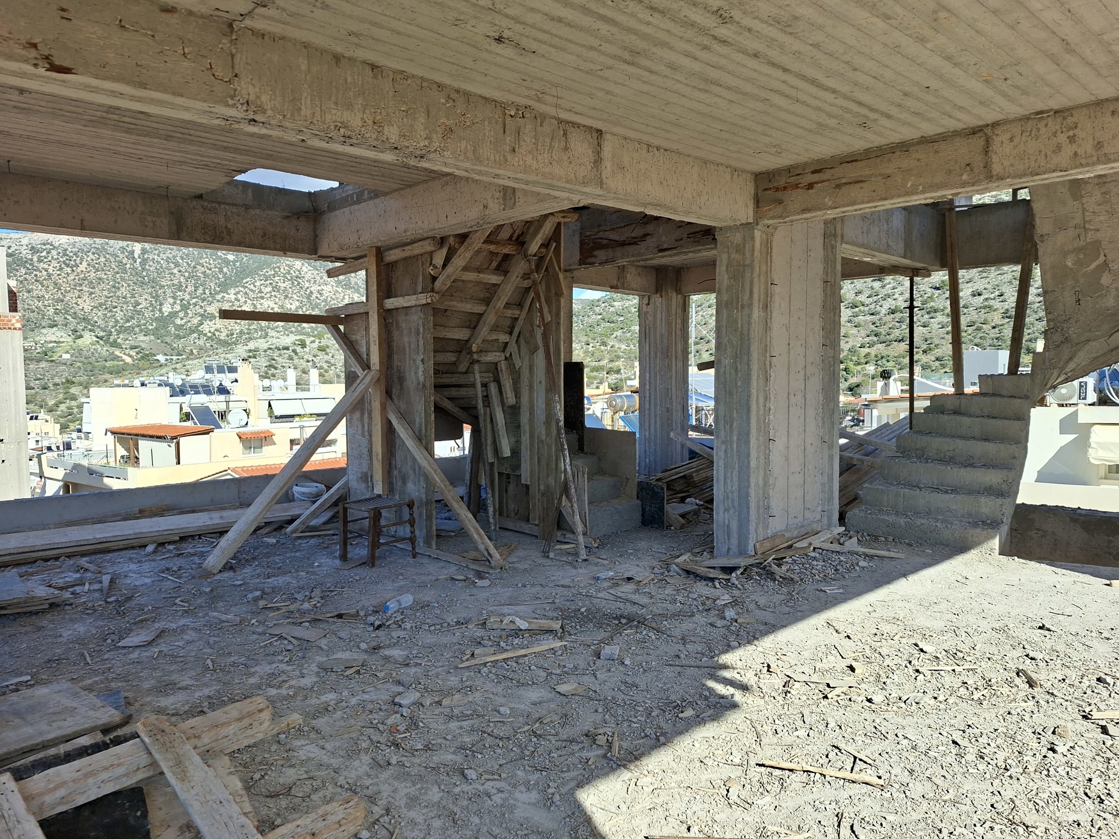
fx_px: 744
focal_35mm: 23
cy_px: 420
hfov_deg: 73.9
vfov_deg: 58.9
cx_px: 560
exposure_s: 1/1595
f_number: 1.8
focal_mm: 5.54
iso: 50
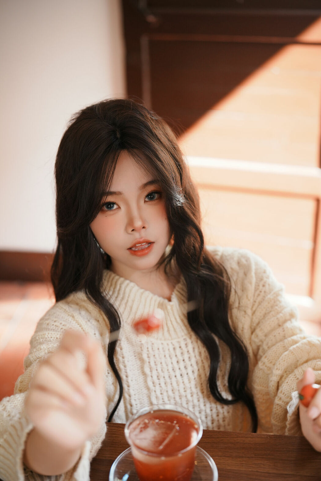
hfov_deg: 27.0
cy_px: 240
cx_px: 160
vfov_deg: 39.6
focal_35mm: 50
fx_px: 669
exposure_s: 1/320
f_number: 2.2
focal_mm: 50
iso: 400
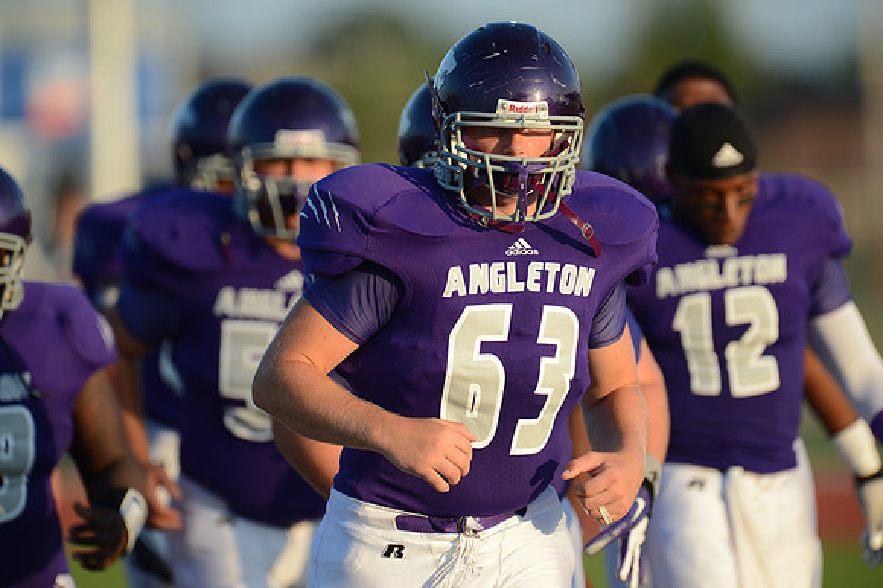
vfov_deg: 2.5
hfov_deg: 3.8
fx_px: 13482
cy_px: 294
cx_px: 442
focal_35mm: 550
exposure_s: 1/3200
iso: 800
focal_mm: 550
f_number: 4
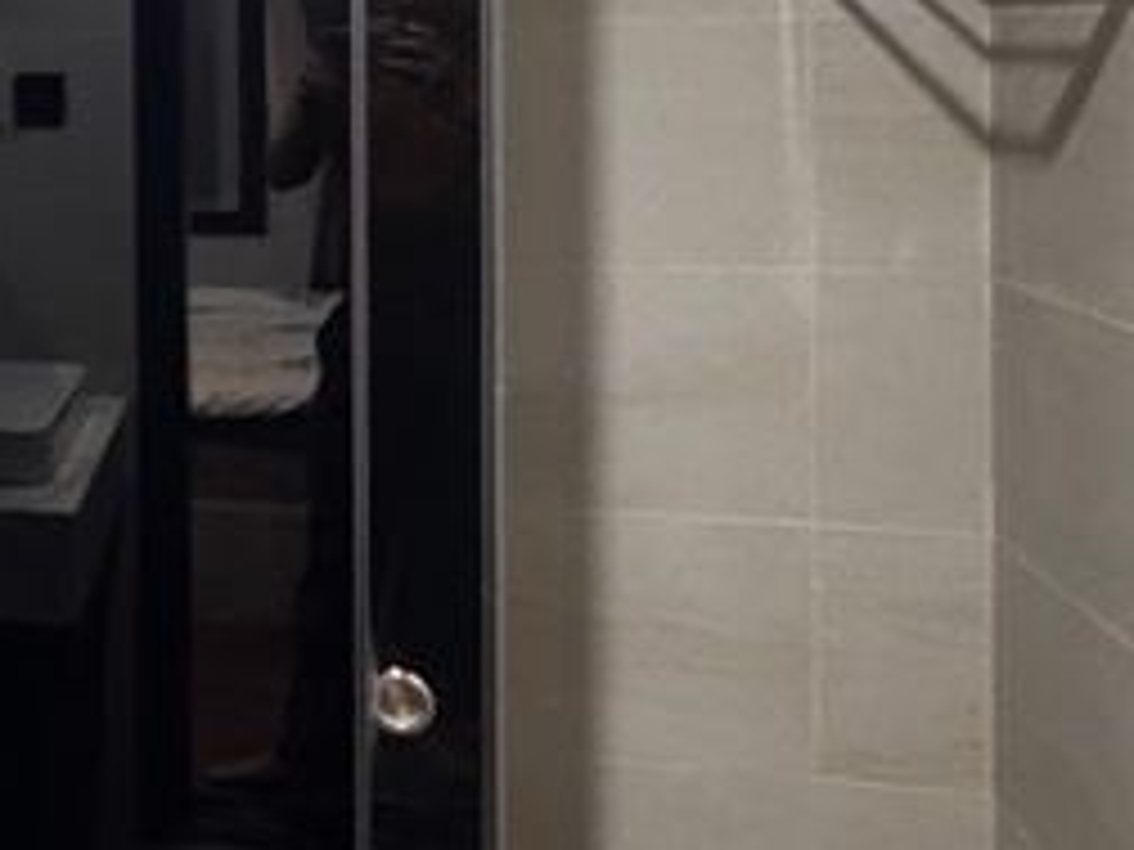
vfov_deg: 24.8
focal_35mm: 57
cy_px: 67
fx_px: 1867
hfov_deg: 28.3
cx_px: -306
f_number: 2.2
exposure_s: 1/50
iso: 1250
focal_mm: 2.22
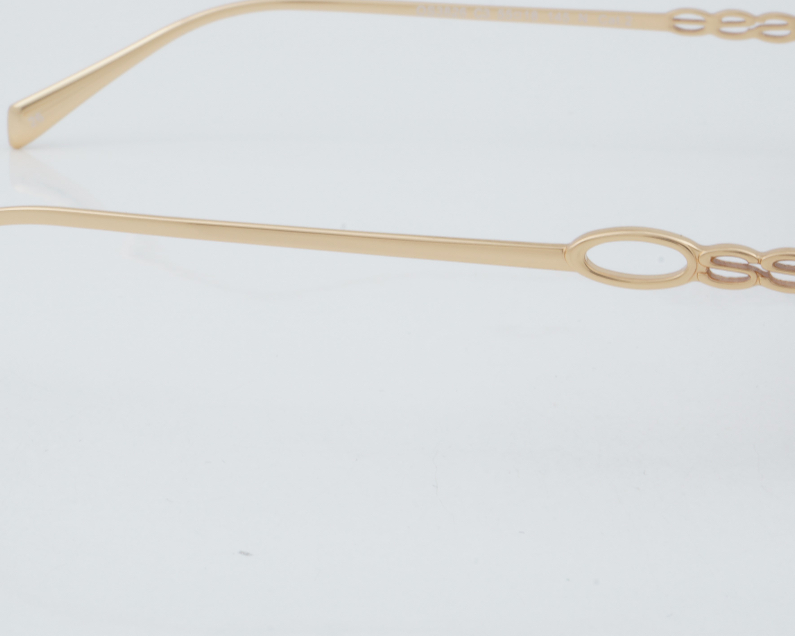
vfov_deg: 12.9
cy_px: 191
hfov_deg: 16.2
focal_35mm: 119
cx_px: 386
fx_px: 2800
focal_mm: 50
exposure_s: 1/3
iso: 100
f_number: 29
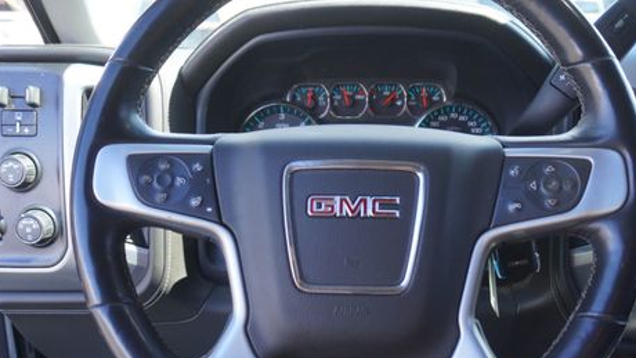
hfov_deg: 56.5
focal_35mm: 35
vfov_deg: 33.7
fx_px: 590
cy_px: 207
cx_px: 344
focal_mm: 16
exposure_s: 1/160
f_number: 4
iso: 250
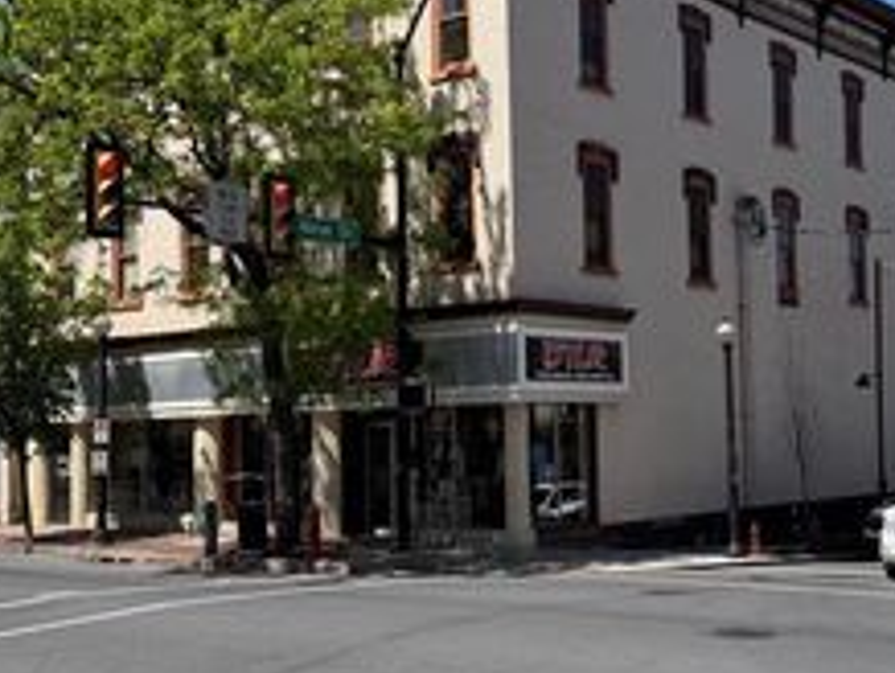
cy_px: 347
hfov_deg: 34.6
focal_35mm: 55
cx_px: 599
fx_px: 1424
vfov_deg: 26.6
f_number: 1.78
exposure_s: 1/3759
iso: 80
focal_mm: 6.76
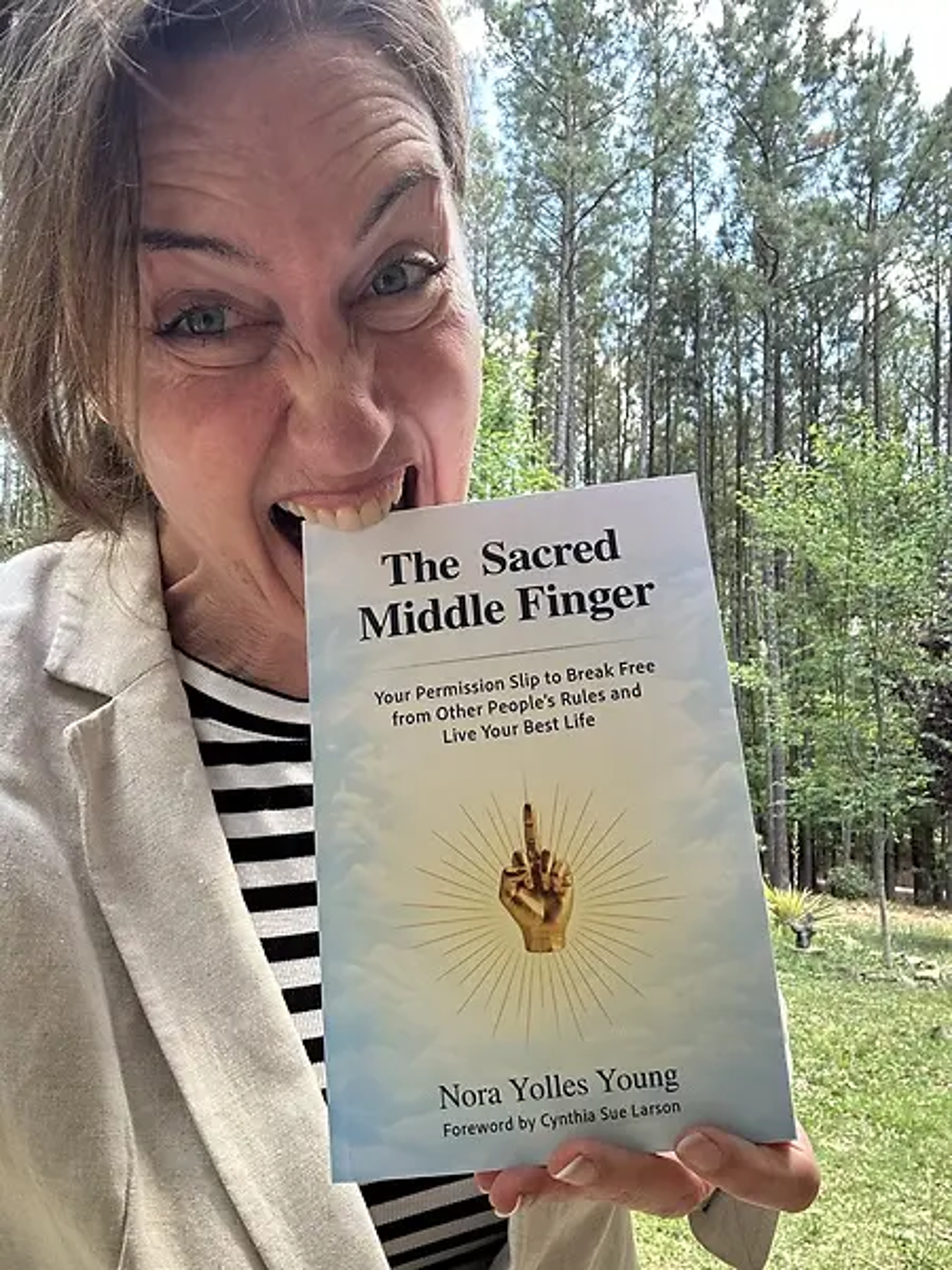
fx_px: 1100
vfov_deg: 60.0
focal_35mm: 30
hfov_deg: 46.8
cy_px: 635
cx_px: 476
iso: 64
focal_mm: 2.69
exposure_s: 1/121
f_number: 1.9
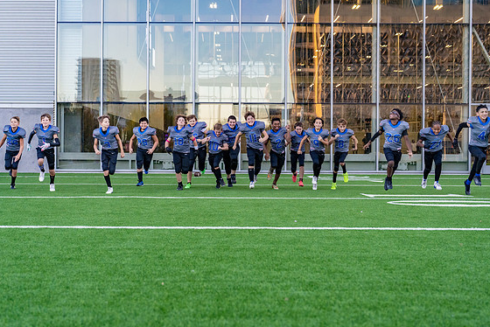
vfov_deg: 25.1
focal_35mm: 54
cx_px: 245
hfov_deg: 36.9
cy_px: 169
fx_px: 735
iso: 2500
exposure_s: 1/1250
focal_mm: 50
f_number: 3.2
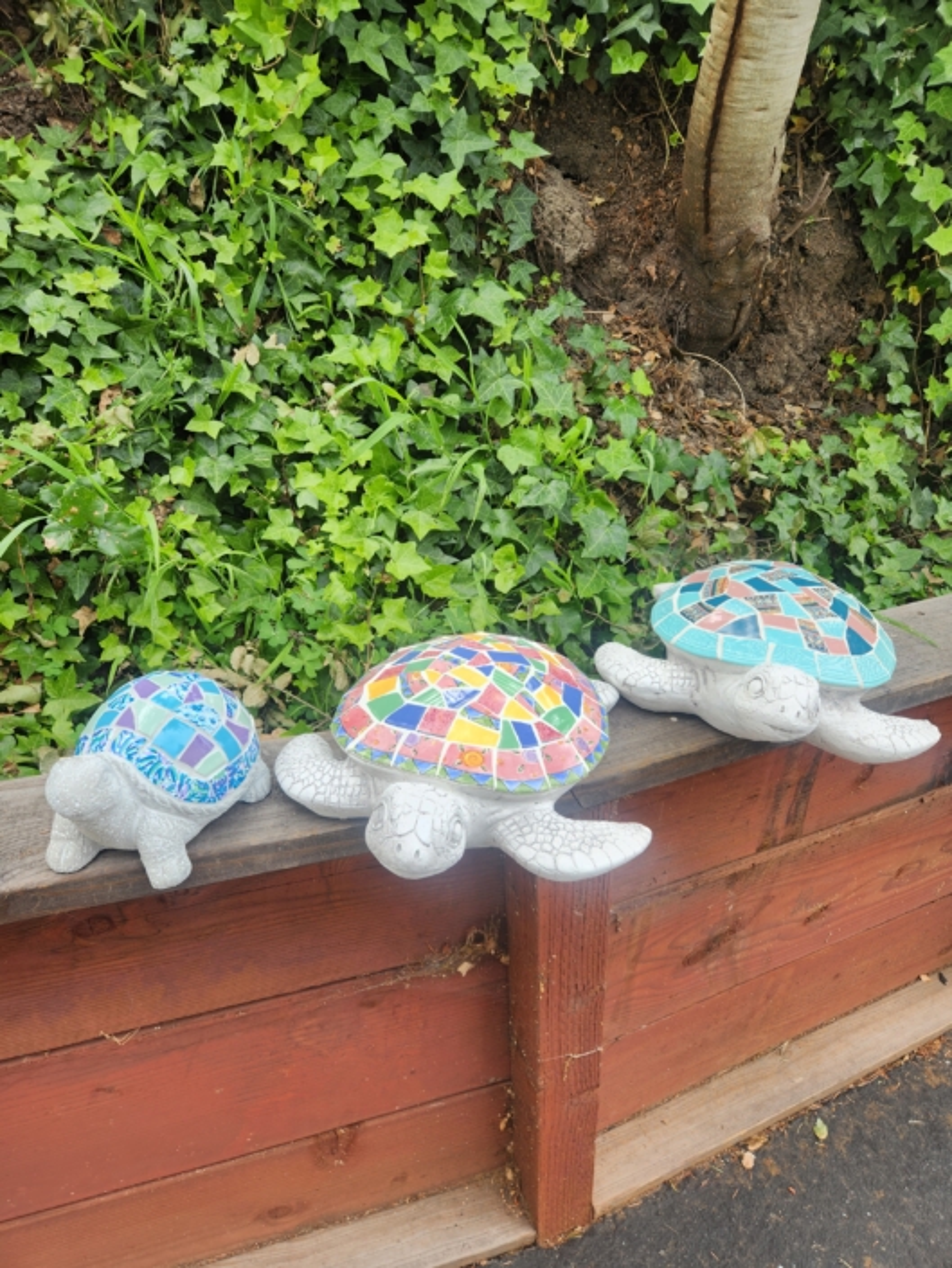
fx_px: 843
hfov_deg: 58.9
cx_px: 476
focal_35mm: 23
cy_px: 634
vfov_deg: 73.9
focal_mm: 5.4
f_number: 1.8
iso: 20
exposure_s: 1/191
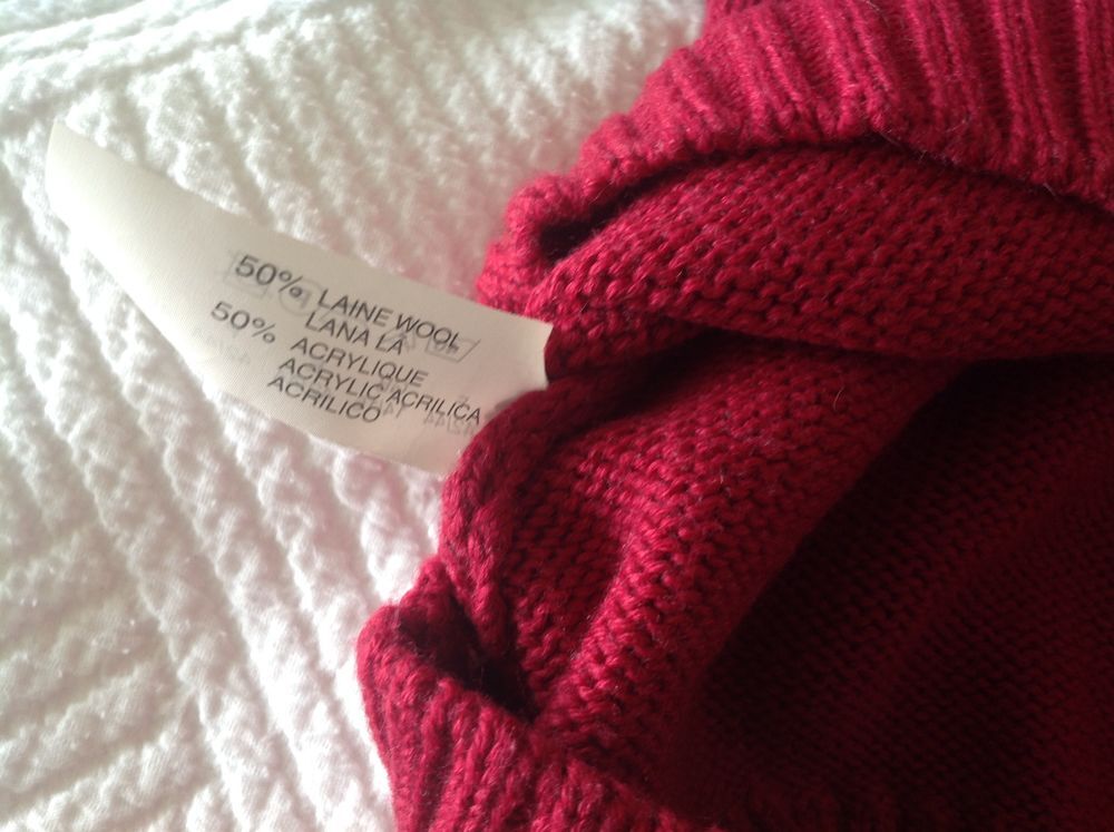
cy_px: 416
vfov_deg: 40.6
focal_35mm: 35
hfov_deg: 52.7
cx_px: 557
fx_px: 1125
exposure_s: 1/15
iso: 80
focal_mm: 4.28
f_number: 2.4
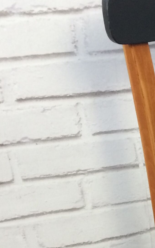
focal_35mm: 92
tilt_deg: -34.9
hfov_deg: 13.1
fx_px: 622
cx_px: 260
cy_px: 297
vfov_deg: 21.0
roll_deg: -0.8
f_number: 2.2
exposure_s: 1/33
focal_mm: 4.15
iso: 64
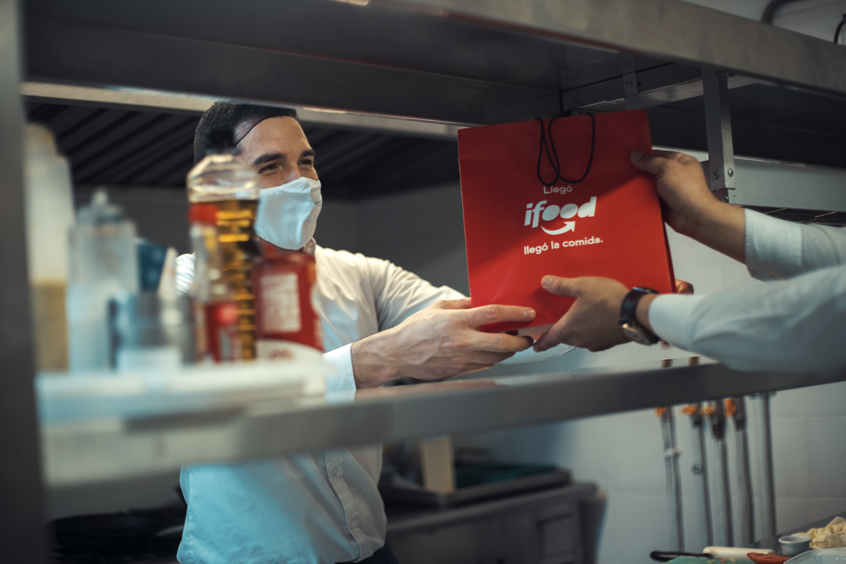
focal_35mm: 50
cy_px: 282
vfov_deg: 27.0
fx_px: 1175
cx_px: 423
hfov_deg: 39.6
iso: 320
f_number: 2
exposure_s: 1/125
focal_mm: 50
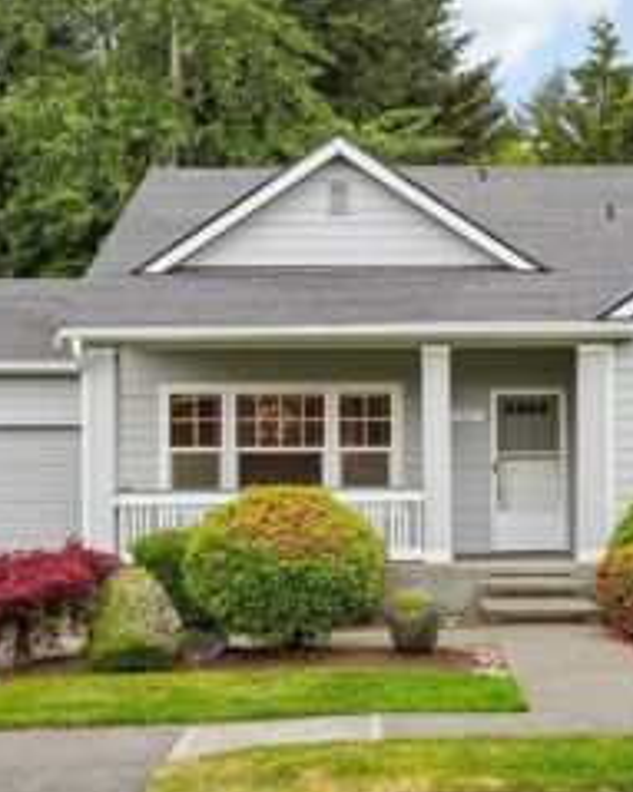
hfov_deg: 23.1
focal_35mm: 66
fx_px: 1547
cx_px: 358
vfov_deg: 28.7
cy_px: 386
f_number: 8
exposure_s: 1/125
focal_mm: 28
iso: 250
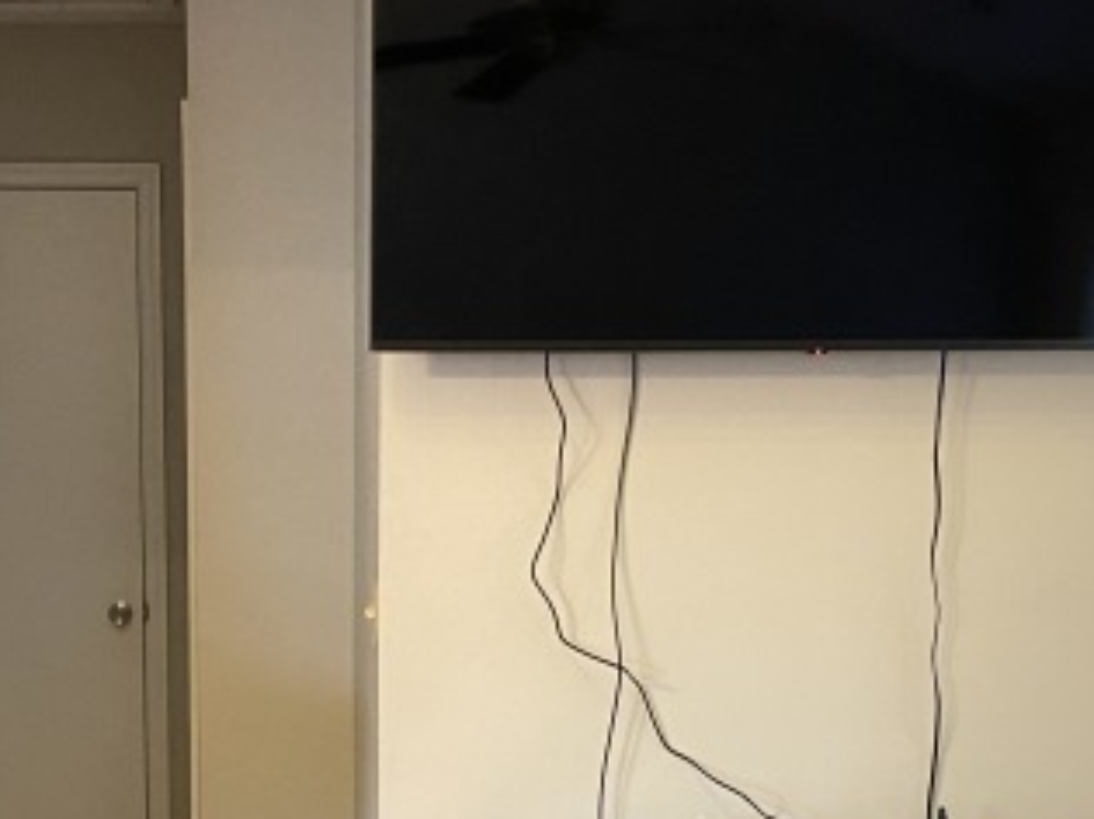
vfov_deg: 21.8
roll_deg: -1.0
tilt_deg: -8.7
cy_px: 725
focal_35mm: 66
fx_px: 2085
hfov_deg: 29.1
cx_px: 320
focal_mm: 4.25
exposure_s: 1/40
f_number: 1.8
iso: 500
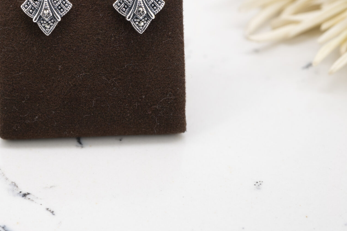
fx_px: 974
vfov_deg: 13.4
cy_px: 20
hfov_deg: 19.9
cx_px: 56
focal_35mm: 101
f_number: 5.6
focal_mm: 50
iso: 320
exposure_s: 1/100
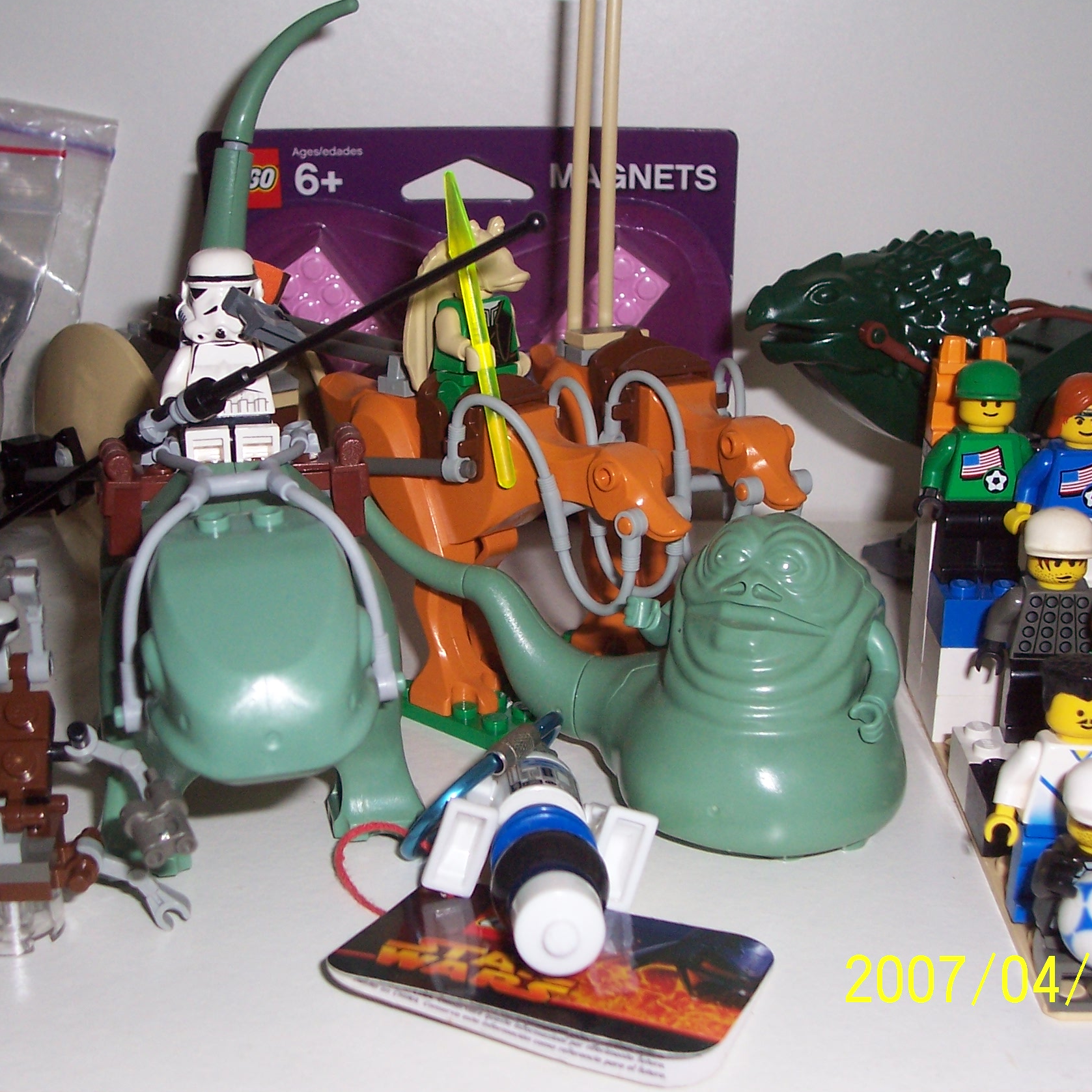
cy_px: 557
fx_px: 1820
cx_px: 489
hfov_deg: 33.4
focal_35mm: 51
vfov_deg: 33.4
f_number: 3
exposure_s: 1/60
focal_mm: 7
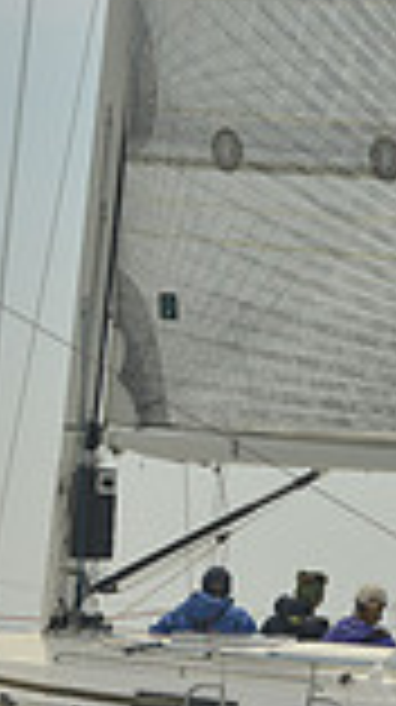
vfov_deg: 8.0
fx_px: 5072
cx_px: 158
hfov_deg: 4.5
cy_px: 402
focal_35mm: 271
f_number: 9
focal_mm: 70
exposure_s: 1/1250
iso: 280
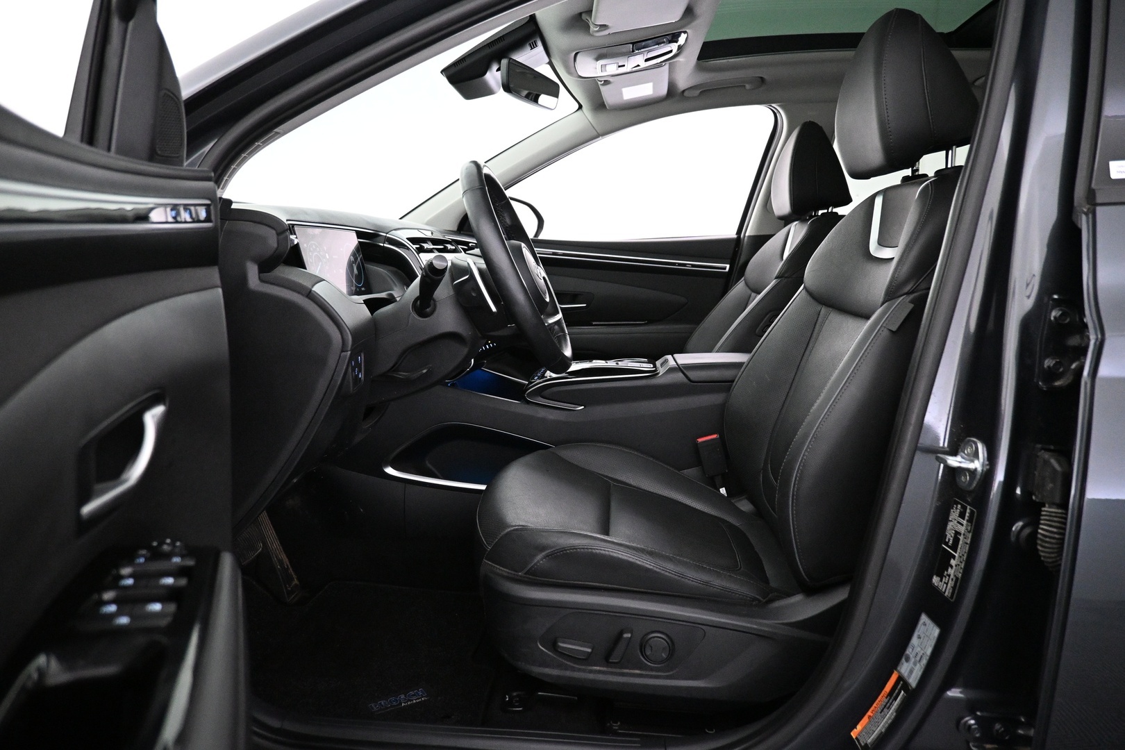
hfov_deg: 73.7
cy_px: 375
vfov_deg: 53.1
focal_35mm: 24
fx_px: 750
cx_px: 562
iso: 4000
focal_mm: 16
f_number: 3.5
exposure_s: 1/60
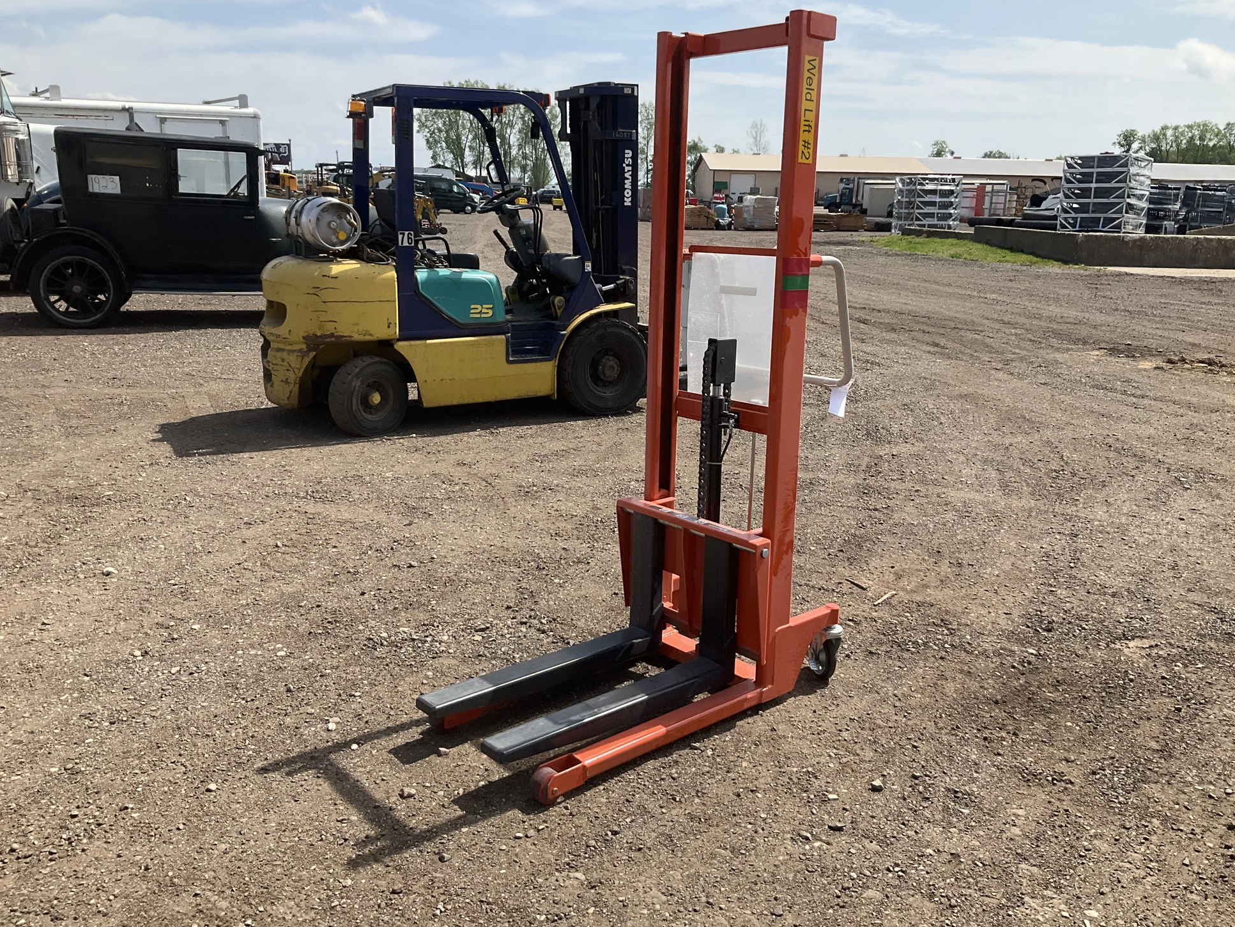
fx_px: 1070
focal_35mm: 30
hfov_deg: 59.9
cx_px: 638
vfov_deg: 46.8
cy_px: 453
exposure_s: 1/1675
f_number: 1.8
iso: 25
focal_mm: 3
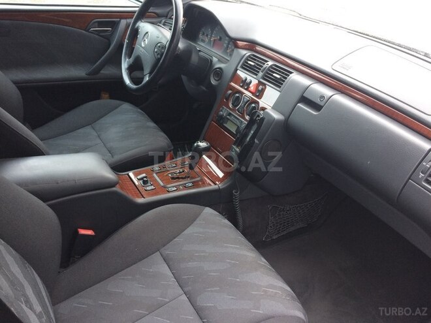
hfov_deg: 61.7
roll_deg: -9.4
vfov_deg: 48.2
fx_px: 361
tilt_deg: -34.6
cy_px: 162
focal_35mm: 29
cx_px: 216
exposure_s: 1/33
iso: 100
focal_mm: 4.15
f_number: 2.2
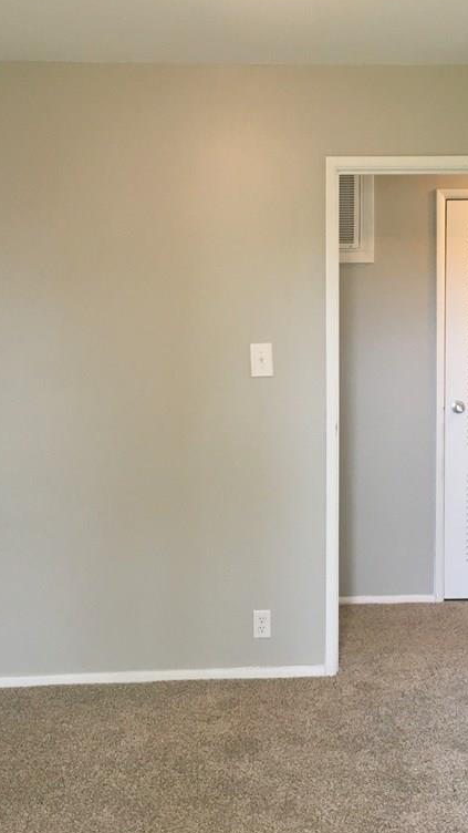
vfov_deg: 47.4
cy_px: 414
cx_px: 277
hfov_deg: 27.7
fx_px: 949
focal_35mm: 43
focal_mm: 4.15
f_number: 2.2
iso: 32
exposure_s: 1/30
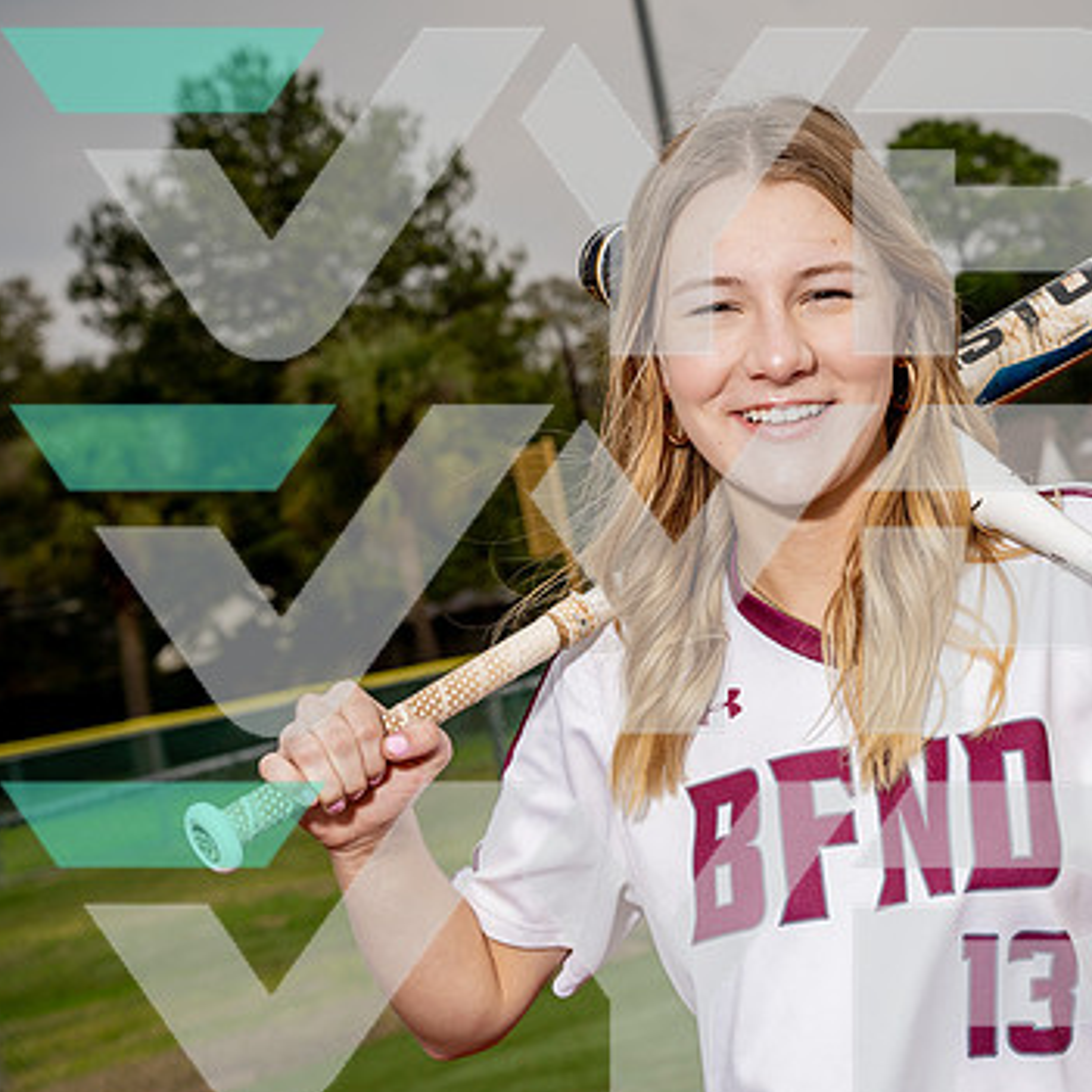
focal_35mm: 97
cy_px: 571
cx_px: 803
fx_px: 3462
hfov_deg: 17.8
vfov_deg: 17.9
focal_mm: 69
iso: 100
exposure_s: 1/250
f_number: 8
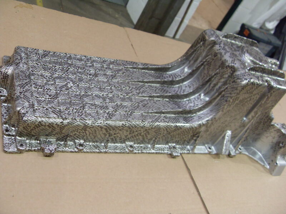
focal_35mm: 35
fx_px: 289
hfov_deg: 52.6
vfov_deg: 40.7
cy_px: 107
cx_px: 143
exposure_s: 1/20
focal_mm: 6.3
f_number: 2.8
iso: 200
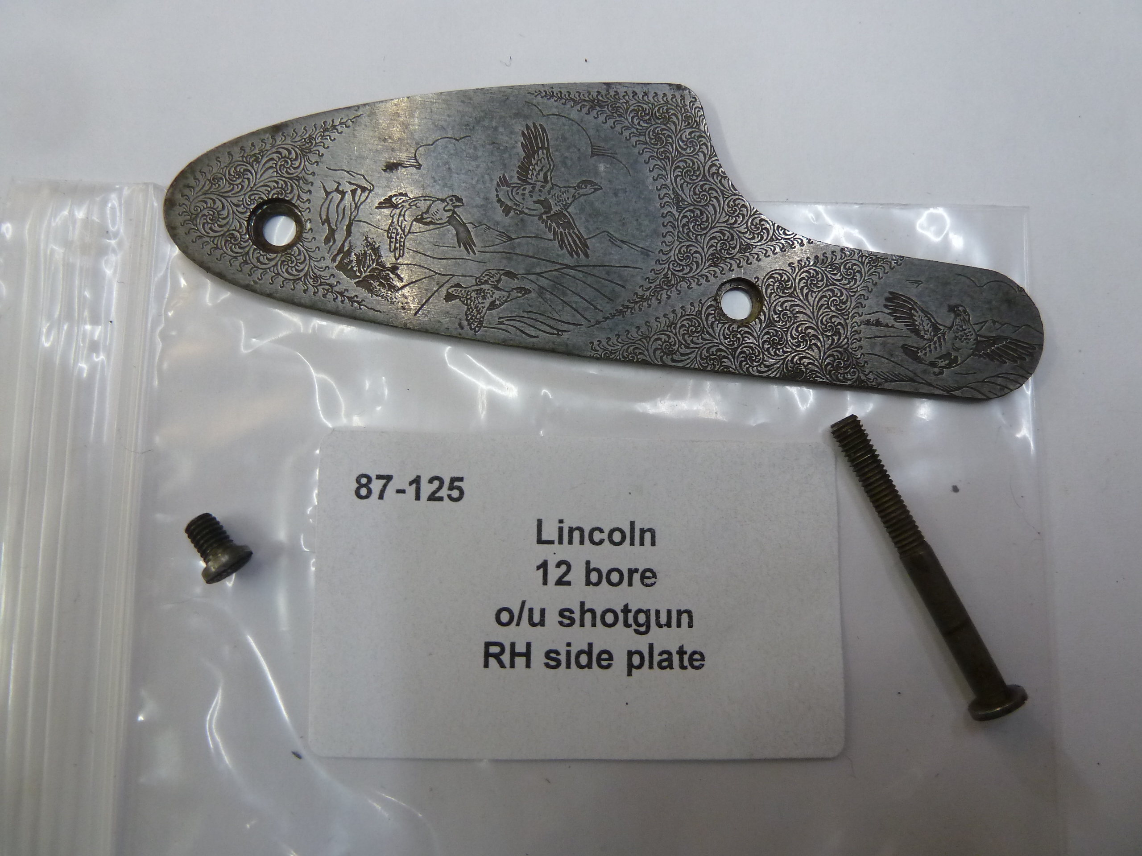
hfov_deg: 69.4
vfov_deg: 54.9
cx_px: 571
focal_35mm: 25
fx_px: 825
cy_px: 428
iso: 200
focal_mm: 4.1
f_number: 3.3
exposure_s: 1/30
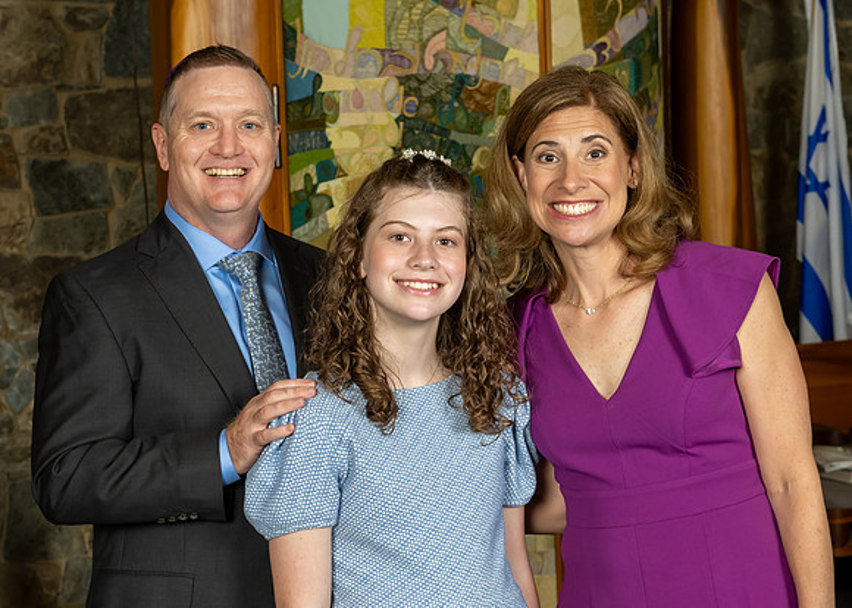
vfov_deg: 16.9
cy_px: 302
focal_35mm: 85
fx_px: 2045
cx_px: 361
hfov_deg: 23.5
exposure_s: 1/200
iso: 640
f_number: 6.3
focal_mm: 48
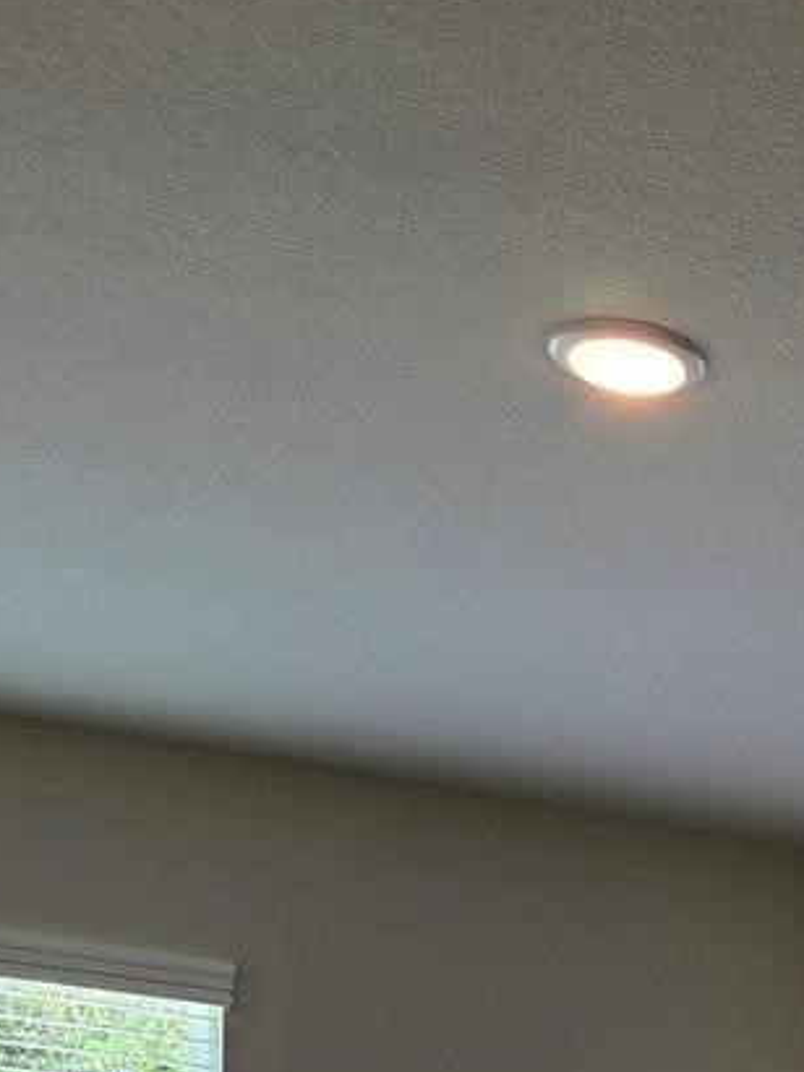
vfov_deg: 18.3
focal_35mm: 86
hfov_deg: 16.1
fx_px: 2665
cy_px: 1883
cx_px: 1086
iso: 50
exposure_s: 1/120
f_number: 1.7
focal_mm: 6.3
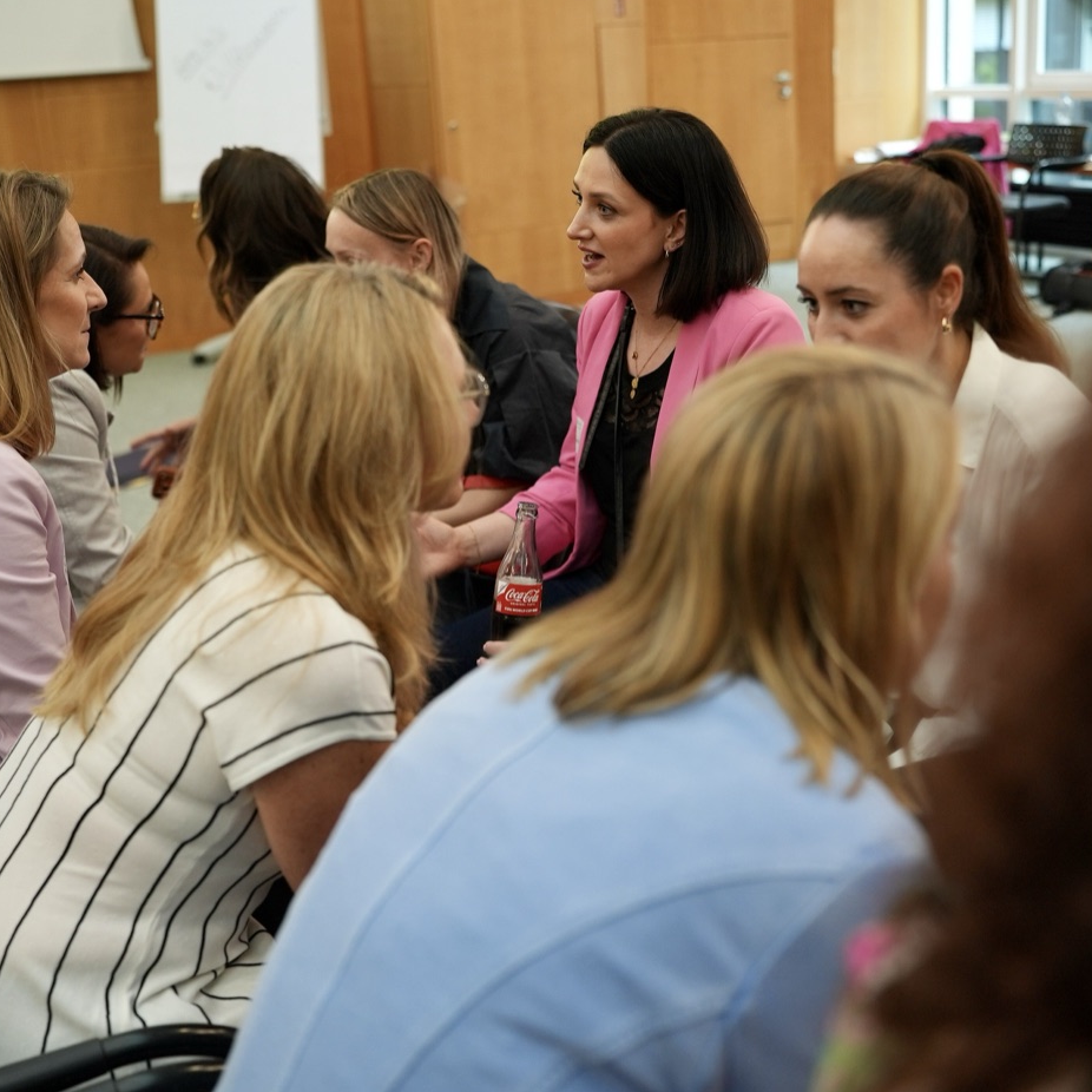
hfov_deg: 37.5
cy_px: 550
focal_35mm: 45
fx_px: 1606
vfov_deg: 37.6
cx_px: 570
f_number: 2.2
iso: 1250
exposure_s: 1/160
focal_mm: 35
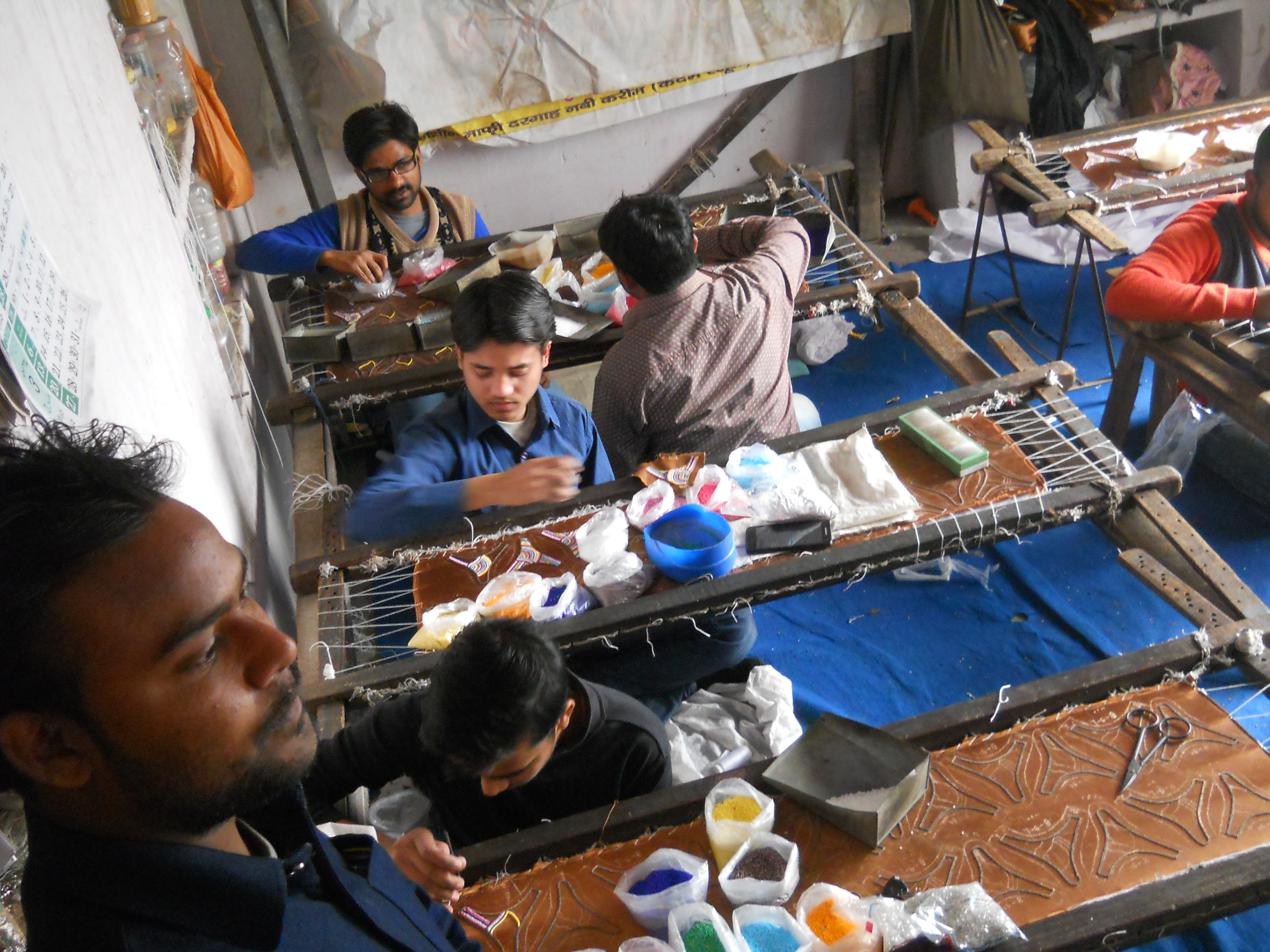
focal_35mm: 41
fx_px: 1504
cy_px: 476
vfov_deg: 35.1
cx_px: 635
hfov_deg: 45.8
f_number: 3.1
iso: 400
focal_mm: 6.72
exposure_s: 1/50
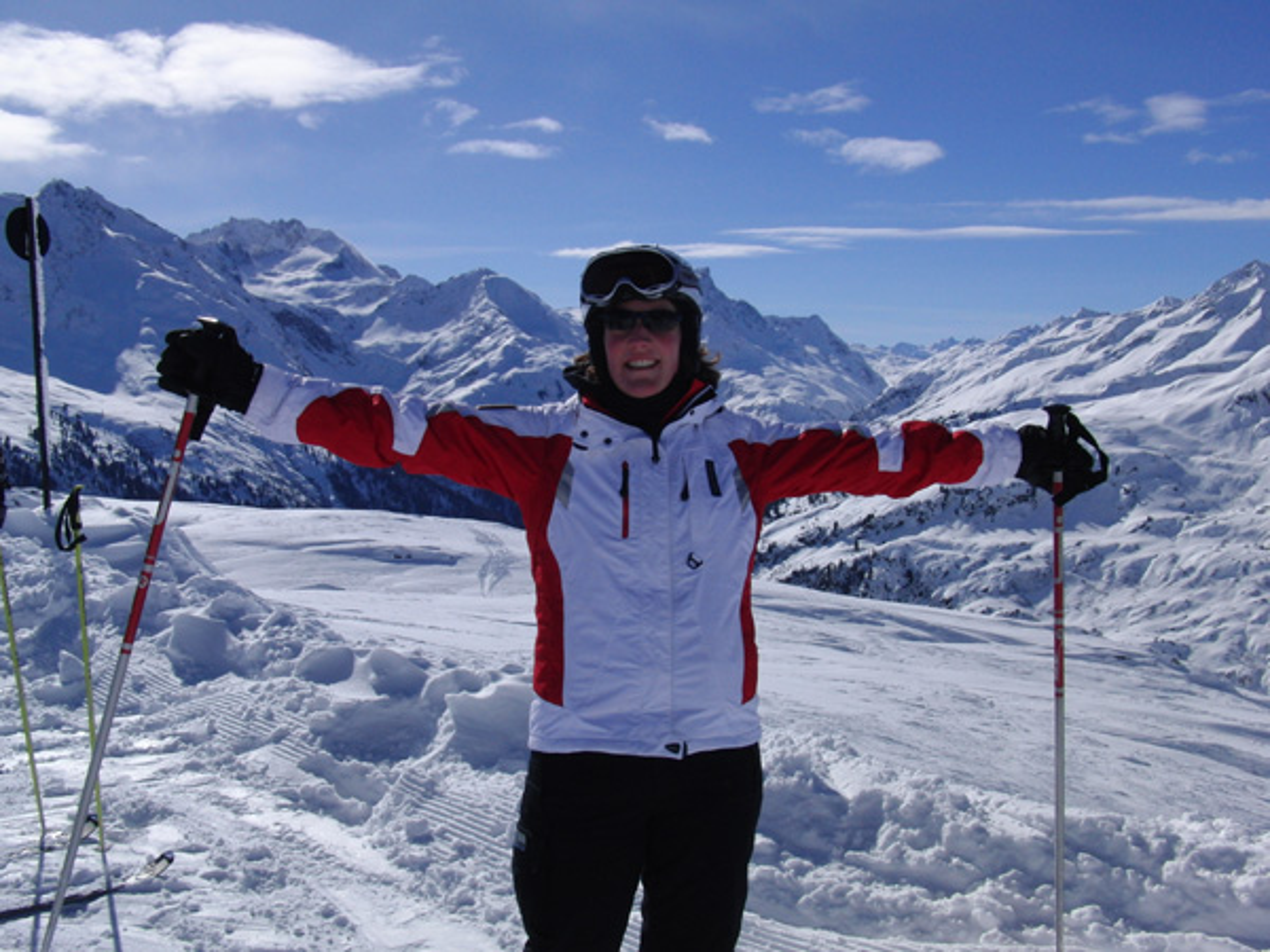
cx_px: 635
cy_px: 476
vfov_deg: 38.7
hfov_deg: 50.1
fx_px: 1357
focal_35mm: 37
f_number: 8.5
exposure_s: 1/1000
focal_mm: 6.42
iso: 100
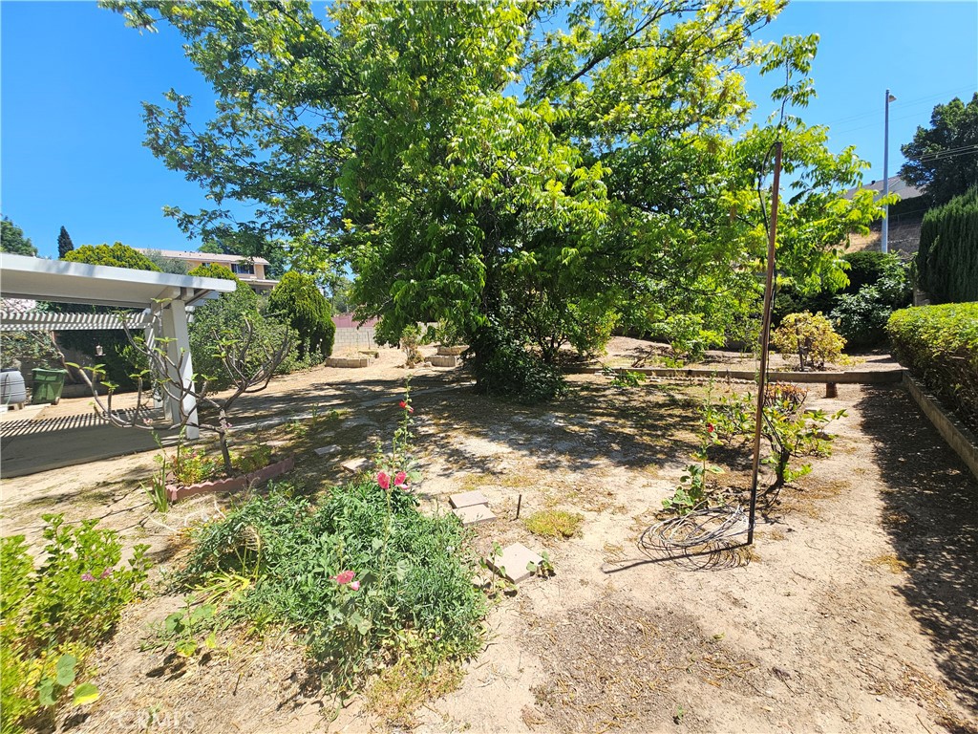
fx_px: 367
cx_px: 489
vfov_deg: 89.9
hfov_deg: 106.2
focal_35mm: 13
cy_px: 367
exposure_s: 1/1041
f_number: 2.2
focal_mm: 2.2
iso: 50
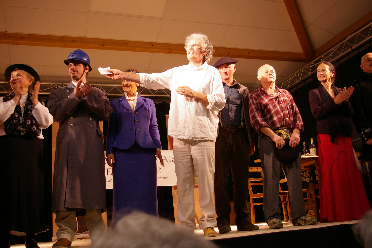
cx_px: 186
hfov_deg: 53.2
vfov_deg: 36.8
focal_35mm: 36
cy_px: 124
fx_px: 372
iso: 400
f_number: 4.5
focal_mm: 24
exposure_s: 1/60
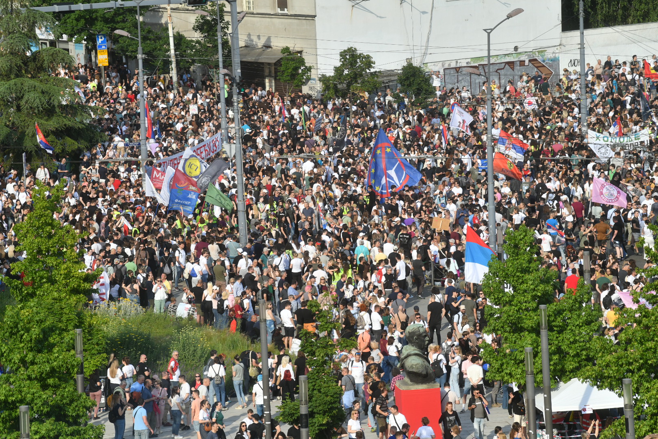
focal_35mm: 200
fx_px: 3655
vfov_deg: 6.9
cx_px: 329
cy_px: 220
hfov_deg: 10.3
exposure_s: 1/3200
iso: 800
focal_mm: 200
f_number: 6.3
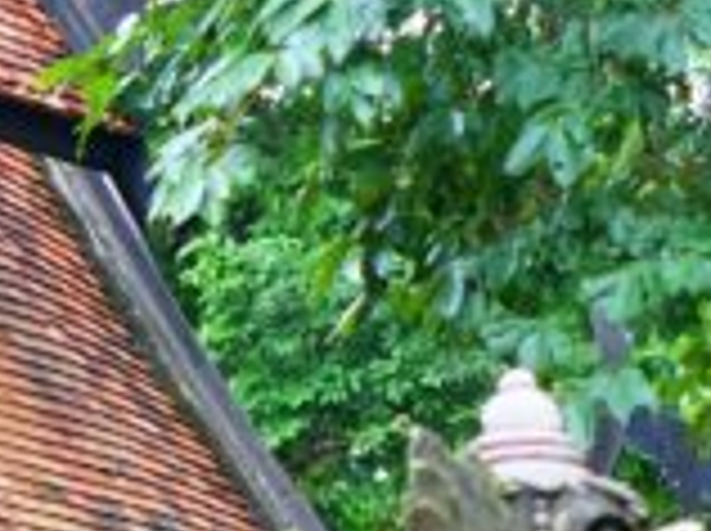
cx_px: -1336
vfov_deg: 4.5
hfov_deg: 5.6
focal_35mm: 331
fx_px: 6788
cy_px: 790
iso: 320
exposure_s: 1/280
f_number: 2.5
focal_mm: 35
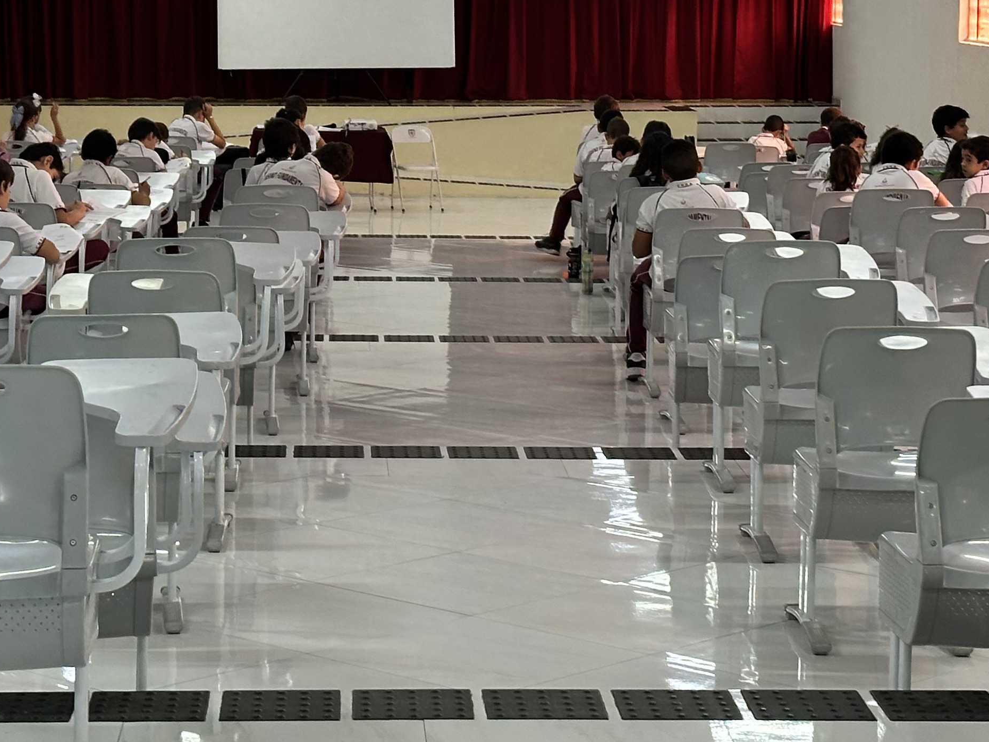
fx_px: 2972
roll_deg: -0.8
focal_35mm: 104
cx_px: 410
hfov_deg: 18.9
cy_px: 170
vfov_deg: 14.2
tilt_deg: -4.3
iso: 125
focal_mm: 6.86
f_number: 1.78
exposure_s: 1/60
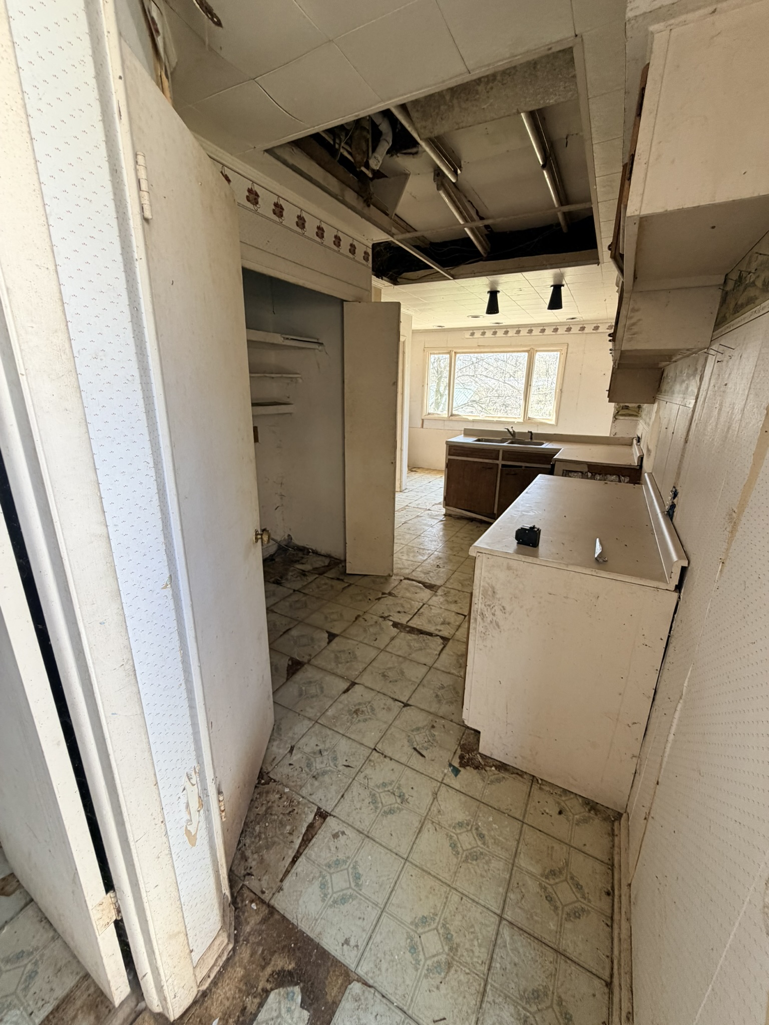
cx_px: 384
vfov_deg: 102.1
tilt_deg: -17.8
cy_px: 512
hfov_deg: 85.7
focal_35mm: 14
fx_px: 415
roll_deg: -1.0
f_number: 2.2
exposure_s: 1/121
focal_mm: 2.22
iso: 125
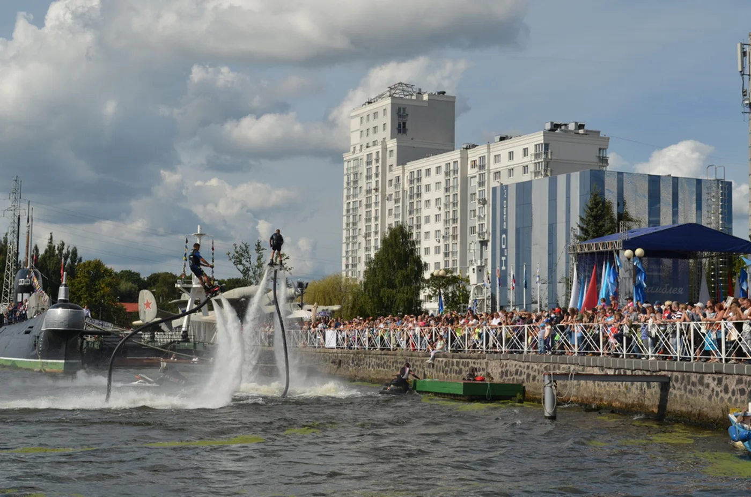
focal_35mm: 63
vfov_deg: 21.5
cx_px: 376
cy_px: 248
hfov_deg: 32.0
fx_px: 1311
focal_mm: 42
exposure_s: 1/400
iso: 100
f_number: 10
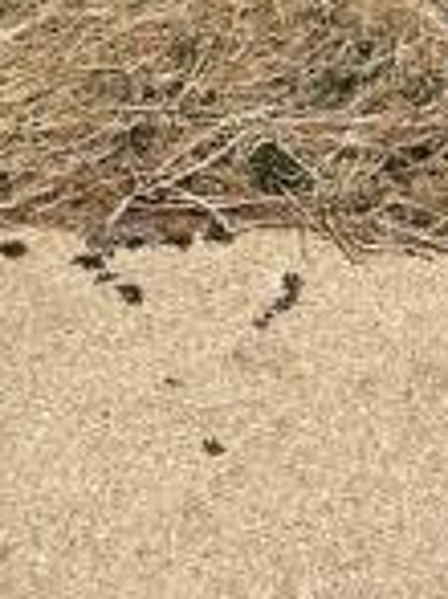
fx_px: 1953
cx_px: -147
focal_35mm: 113
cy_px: -530
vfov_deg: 14.8
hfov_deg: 12.6
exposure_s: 1/7813
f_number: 1.6
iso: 32
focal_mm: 4.2
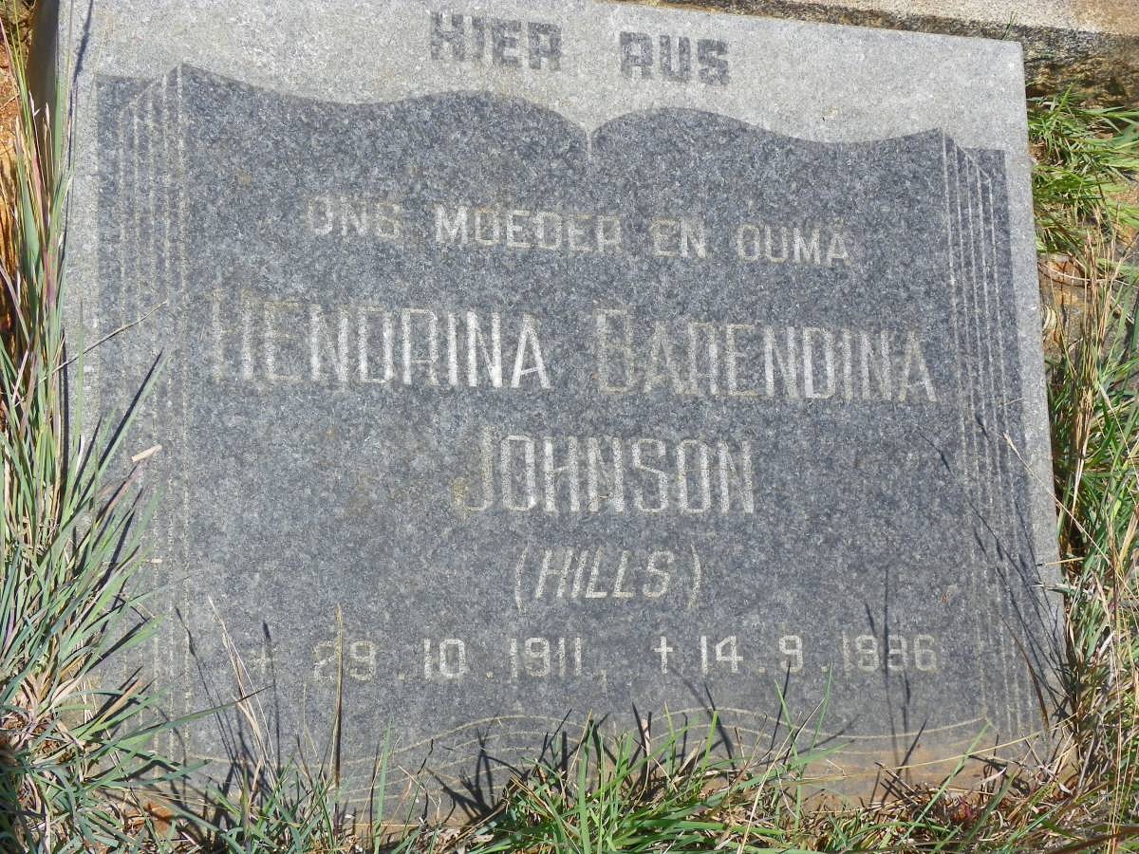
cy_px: 427
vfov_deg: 22.9
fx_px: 2106
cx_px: 570
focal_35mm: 64
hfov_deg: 30.3
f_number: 5
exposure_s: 1/250
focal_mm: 11.4
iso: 64
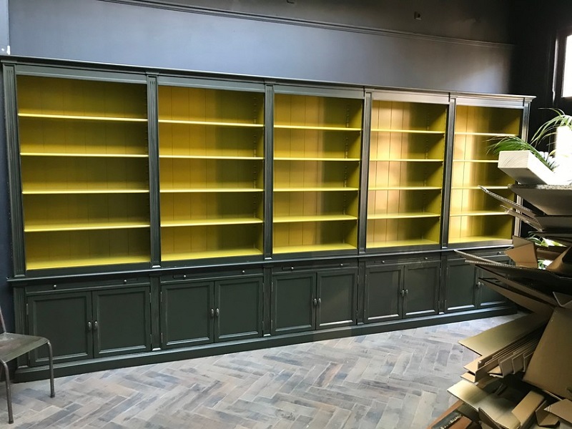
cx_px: 286
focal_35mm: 28
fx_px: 463
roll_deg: -0.7
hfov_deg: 63.4
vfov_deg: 49.7
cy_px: 214
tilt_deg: -4.6
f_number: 1.8
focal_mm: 3.99
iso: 100
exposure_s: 1/11
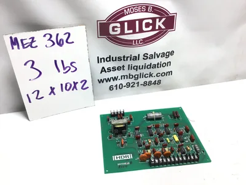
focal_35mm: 31
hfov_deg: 58.4
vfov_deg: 45.4
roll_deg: +0.2
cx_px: 123
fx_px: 220
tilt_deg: -34.7
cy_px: 92
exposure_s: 1/120
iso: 32
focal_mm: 3.3
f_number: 2.4
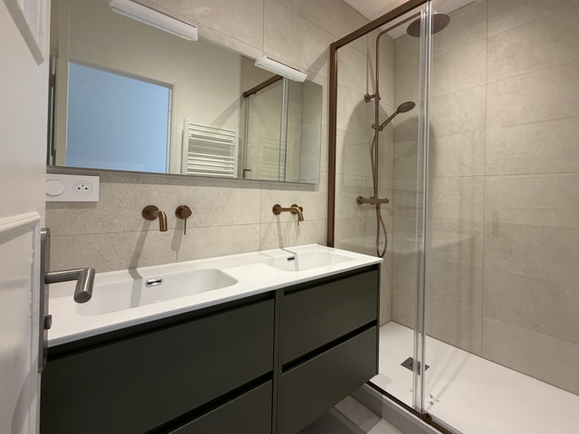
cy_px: 193
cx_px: 304
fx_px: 268
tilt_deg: +2.4
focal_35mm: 16
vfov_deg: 77.8
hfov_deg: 94.4
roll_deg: -0.4
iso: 250
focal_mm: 2.22
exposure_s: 1/100
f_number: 2.2
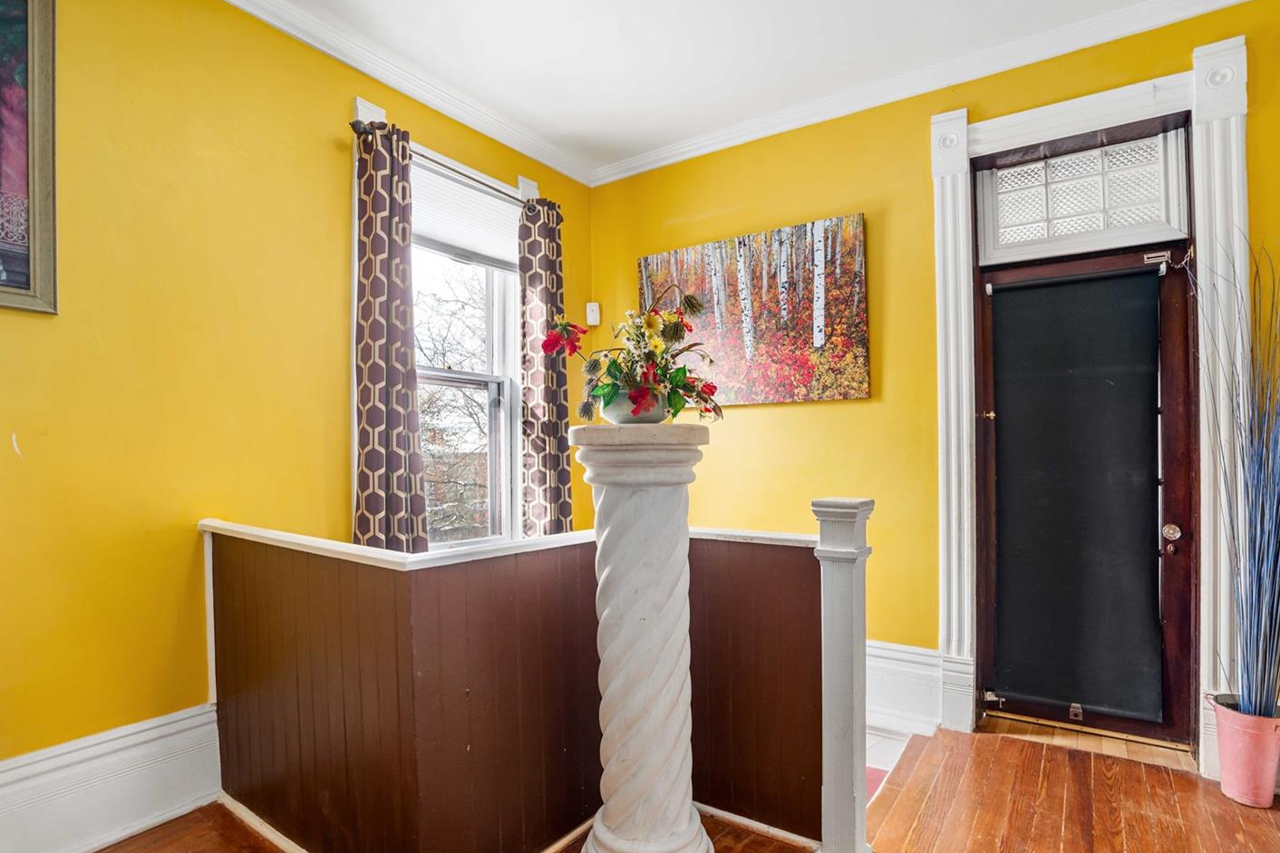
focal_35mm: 17
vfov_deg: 70.4
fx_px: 604
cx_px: 696
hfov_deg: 93.1
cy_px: 454
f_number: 8
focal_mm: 15
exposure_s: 1/25
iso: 320
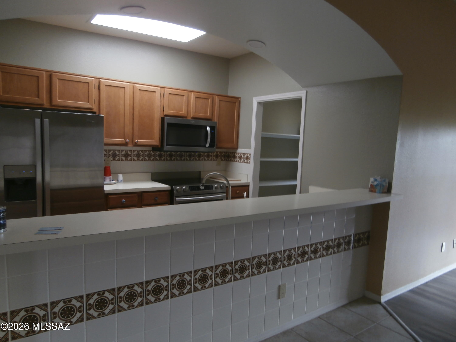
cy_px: 171
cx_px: 228
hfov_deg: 71.6
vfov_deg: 56.8
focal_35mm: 24
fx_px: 316
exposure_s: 1/13
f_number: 3
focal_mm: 4.2
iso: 100
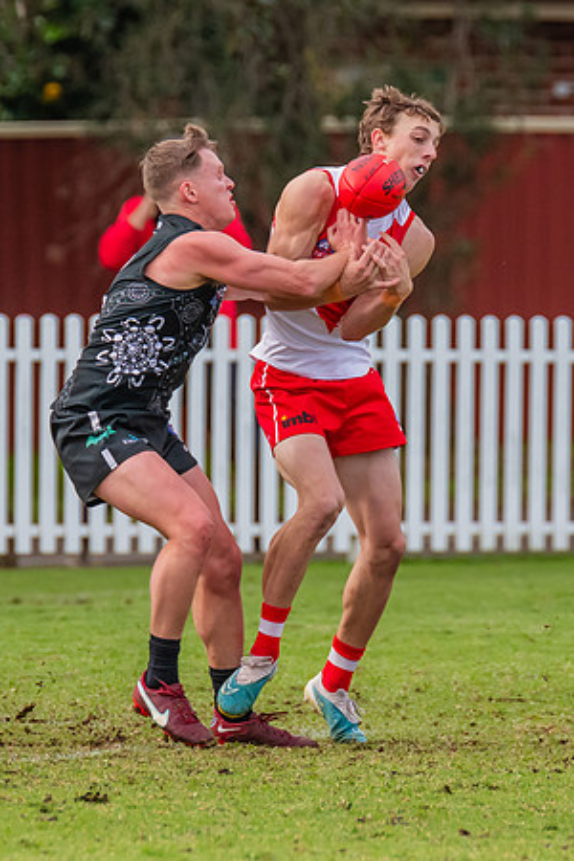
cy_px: 250
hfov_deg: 1.3
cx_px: 363
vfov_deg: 2.0
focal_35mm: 1041
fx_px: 24890
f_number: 6.3
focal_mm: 420
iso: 800
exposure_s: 1/1600
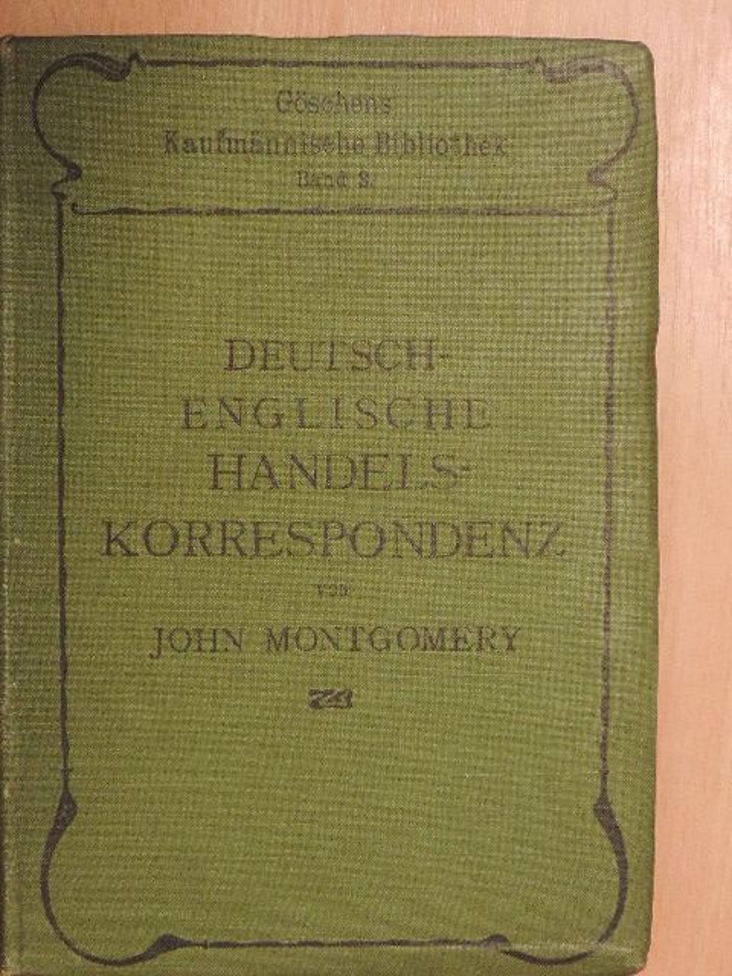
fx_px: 1410
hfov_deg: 29.1
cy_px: 488
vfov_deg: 38.2
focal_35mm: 50
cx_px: 366
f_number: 3.6
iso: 1600
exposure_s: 1/60
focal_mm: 8.9
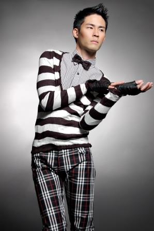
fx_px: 434
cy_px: 116
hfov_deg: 20.1
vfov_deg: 29.9
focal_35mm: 68
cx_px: 77
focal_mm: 45
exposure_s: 1/1000
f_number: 6.3
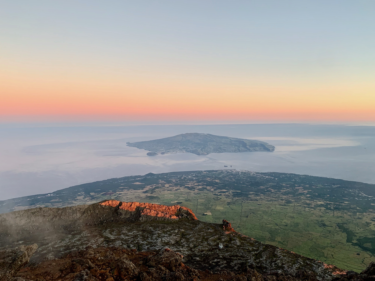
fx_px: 282
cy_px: 140
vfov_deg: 53.1
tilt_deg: -3.7
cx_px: 188
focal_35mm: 26
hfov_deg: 67.3
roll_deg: -1.8
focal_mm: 4.25
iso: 50
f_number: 1.8
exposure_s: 1/121
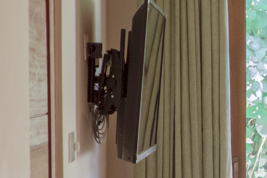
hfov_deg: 11.4
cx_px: 570
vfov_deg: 8.6
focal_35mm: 159
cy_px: 146
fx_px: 1179
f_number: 2.2
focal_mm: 23
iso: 1000
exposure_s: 1/125
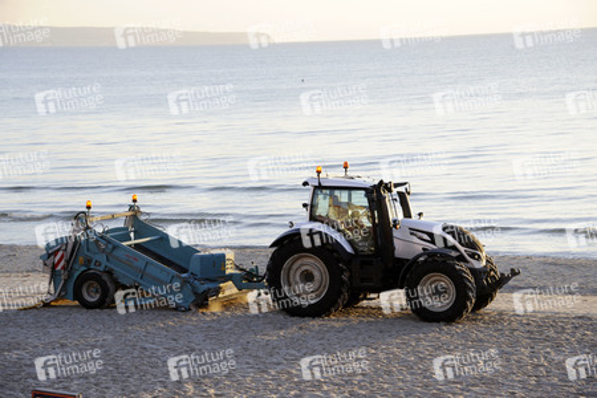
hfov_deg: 20.4
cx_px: 298
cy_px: 199
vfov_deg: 13.7
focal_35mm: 100
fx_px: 1658
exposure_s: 1/250
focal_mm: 100
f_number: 8
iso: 400
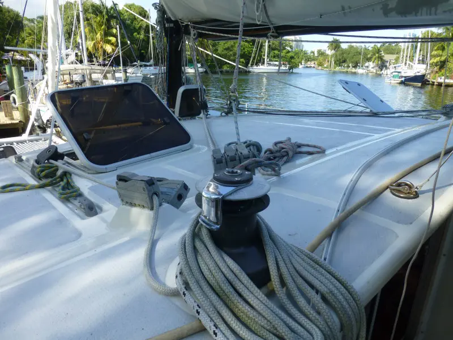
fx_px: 314
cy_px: 170
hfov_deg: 71.6
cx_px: 226
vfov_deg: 56.8
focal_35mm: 24
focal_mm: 4.3
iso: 100
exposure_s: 1/320
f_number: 4
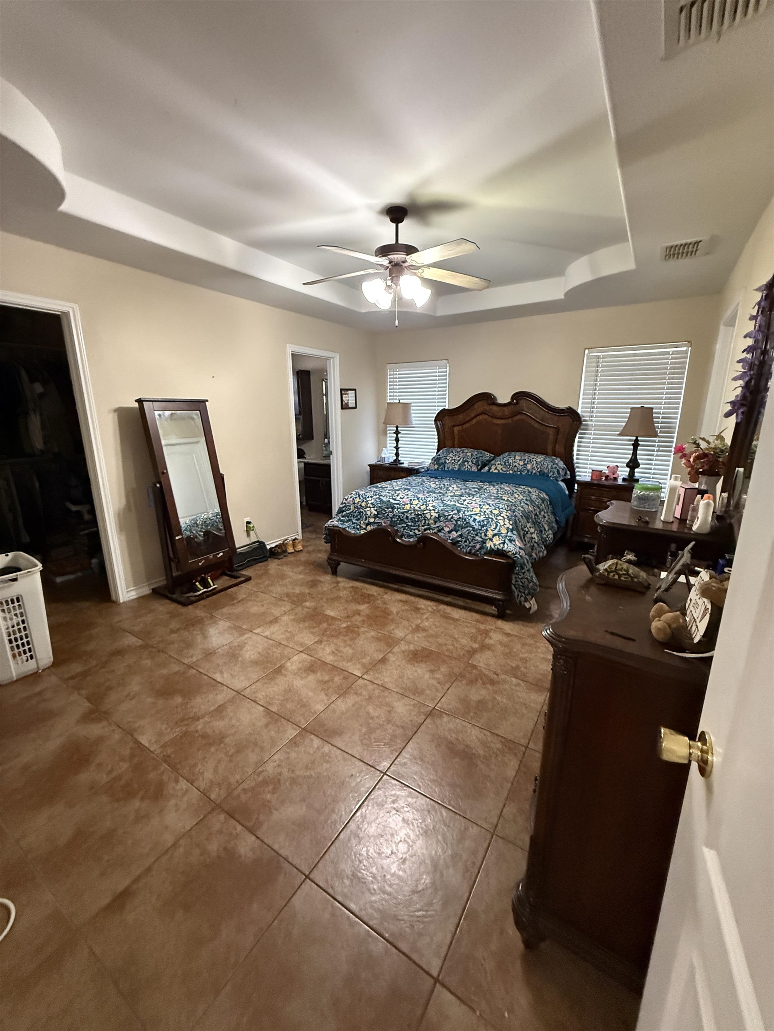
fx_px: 417
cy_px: 516
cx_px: 387
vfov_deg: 102.1
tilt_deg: -12.4
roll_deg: -1.0
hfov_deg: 85.7
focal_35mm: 14
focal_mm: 2.22
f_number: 2.2
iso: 800
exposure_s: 1/60
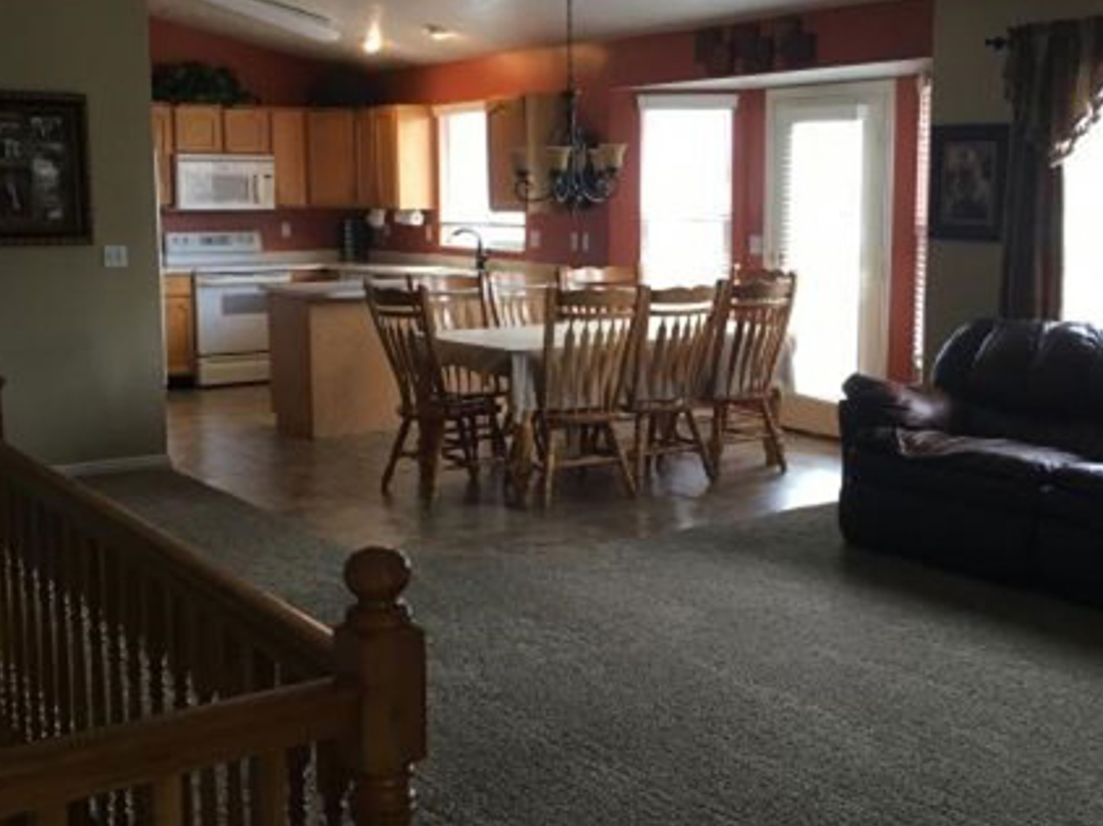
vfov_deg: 32.8
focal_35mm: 44
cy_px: 371
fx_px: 1401
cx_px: 609
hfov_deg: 42.9
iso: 50
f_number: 2.2
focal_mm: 4.15
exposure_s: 1/30
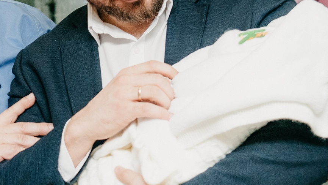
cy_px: 135
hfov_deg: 14.1
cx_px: 13
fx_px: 1305
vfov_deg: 8.1
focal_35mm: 150
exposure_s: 1/160
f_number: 4.5
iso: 320
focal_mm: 42
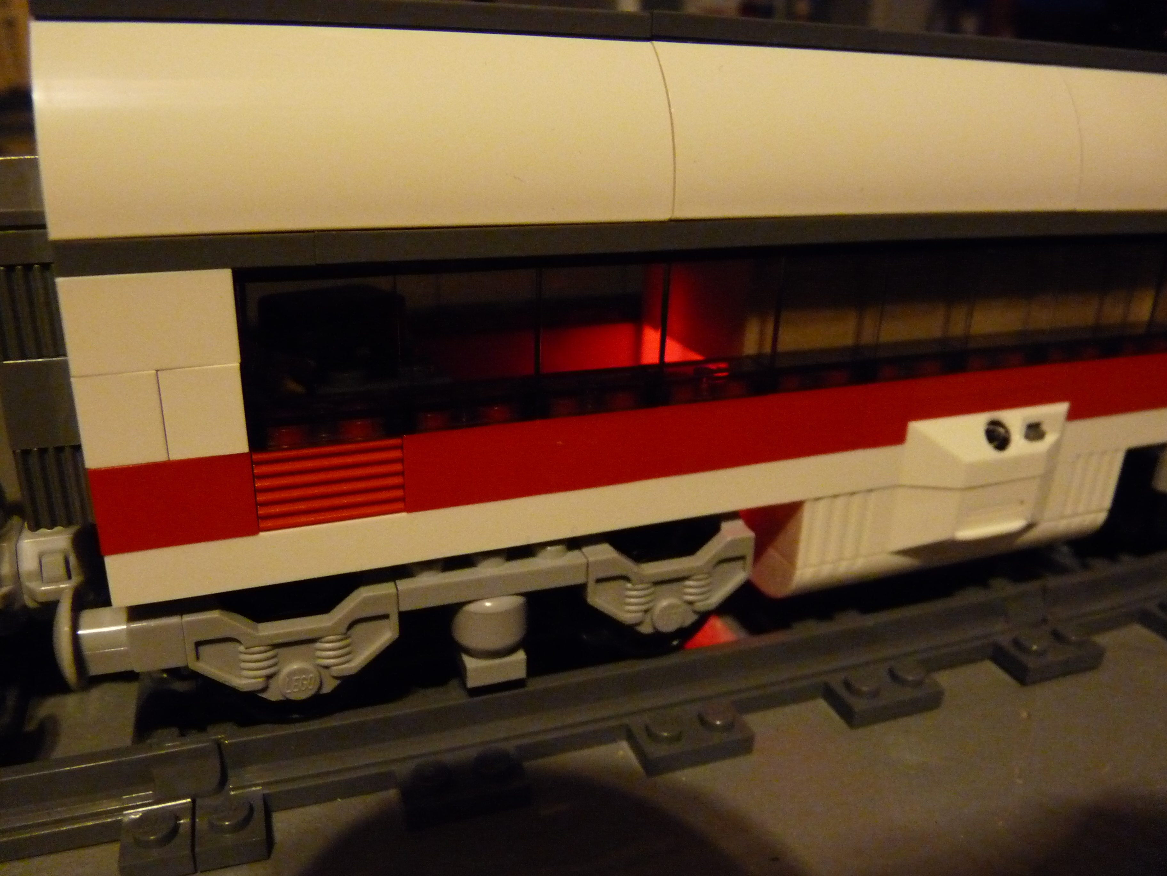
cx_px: 584
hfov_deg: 65.3
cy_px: 438
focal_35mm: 27
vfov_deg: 51.4
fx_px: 910
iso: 800
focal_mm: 4.8
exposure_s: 1/15
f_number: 2.8
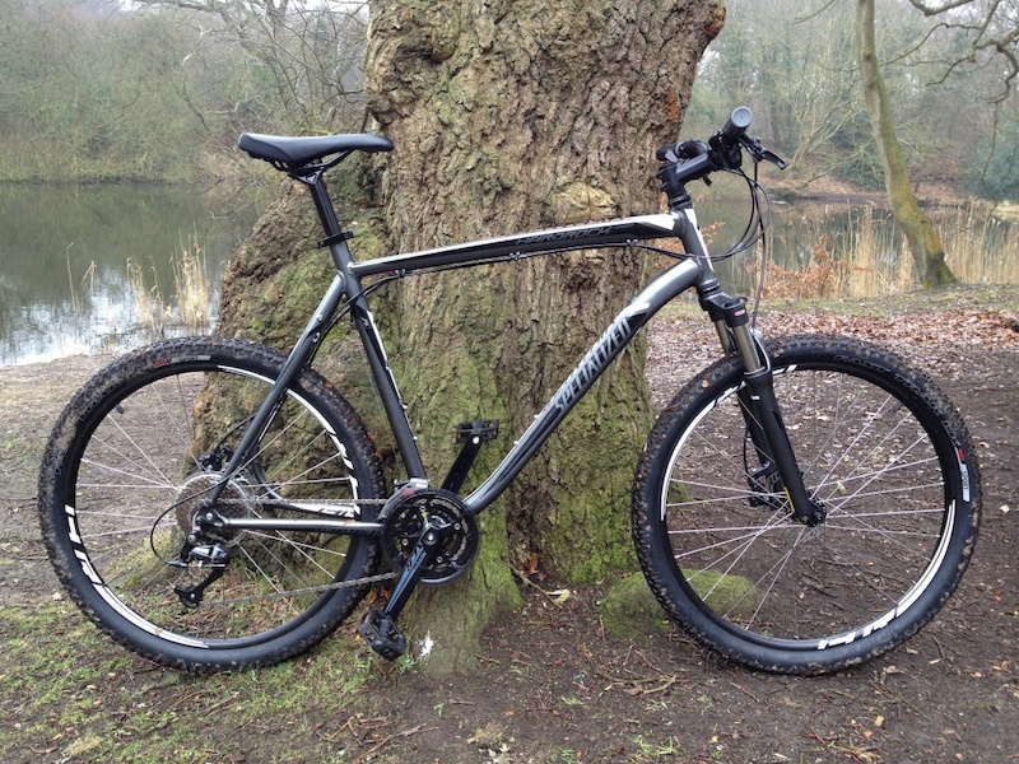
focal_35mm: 35
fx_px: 1030
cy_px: 382
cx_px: 510
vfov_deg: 40.7
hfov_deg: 52.6
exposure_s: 1/60
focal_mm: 4.3
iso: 80
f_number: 2.4
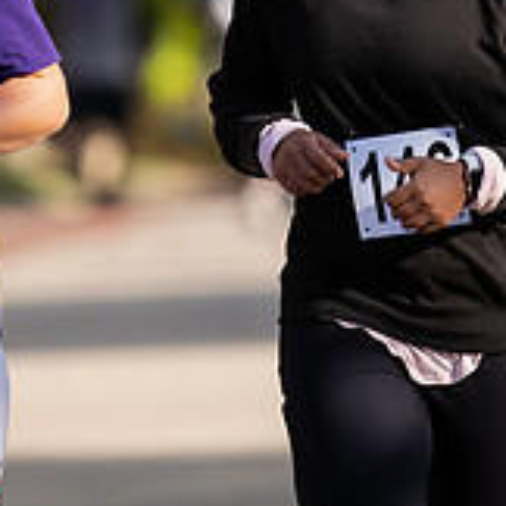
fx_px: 15099
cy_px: 33
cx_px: 187
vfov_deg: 1.9
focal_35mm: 913
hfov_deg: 1.9
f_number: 4.5
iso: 200
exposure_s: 1/500
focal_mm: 300
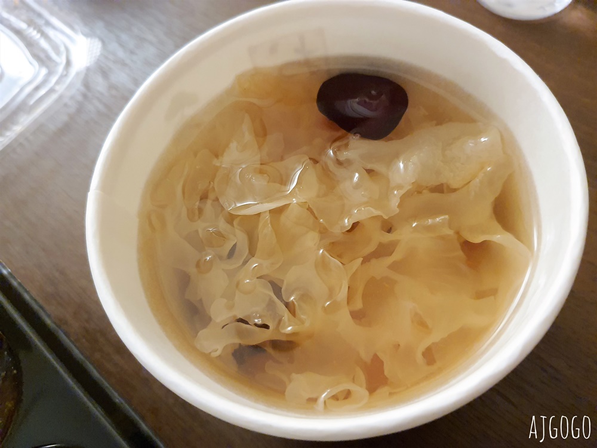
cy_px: 224
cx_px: 298
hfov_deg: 67.3
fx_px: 448
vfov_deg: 53.1
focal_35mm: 26
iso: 640
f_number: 1.7
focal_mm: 4.32
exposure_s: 1/40
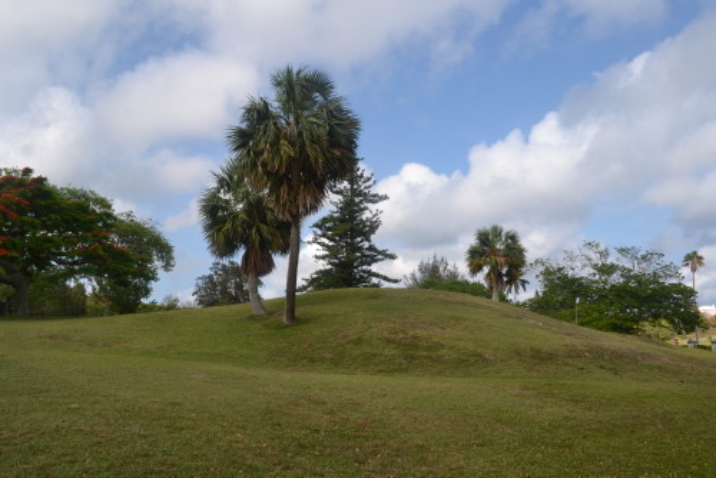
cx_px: 358
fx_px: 537
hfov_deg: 67.4
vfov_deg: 48.0
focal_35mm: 27
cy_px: 239
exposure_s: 1/250
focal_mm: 18
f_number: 8
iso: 100
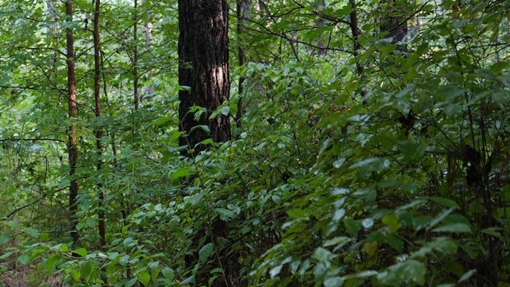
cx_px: -70
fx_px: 1258
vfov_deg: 13.0
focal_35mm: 93
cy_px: 161
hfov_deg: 21.6
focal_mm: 35
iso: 250
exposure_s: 1/40
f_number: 2.8
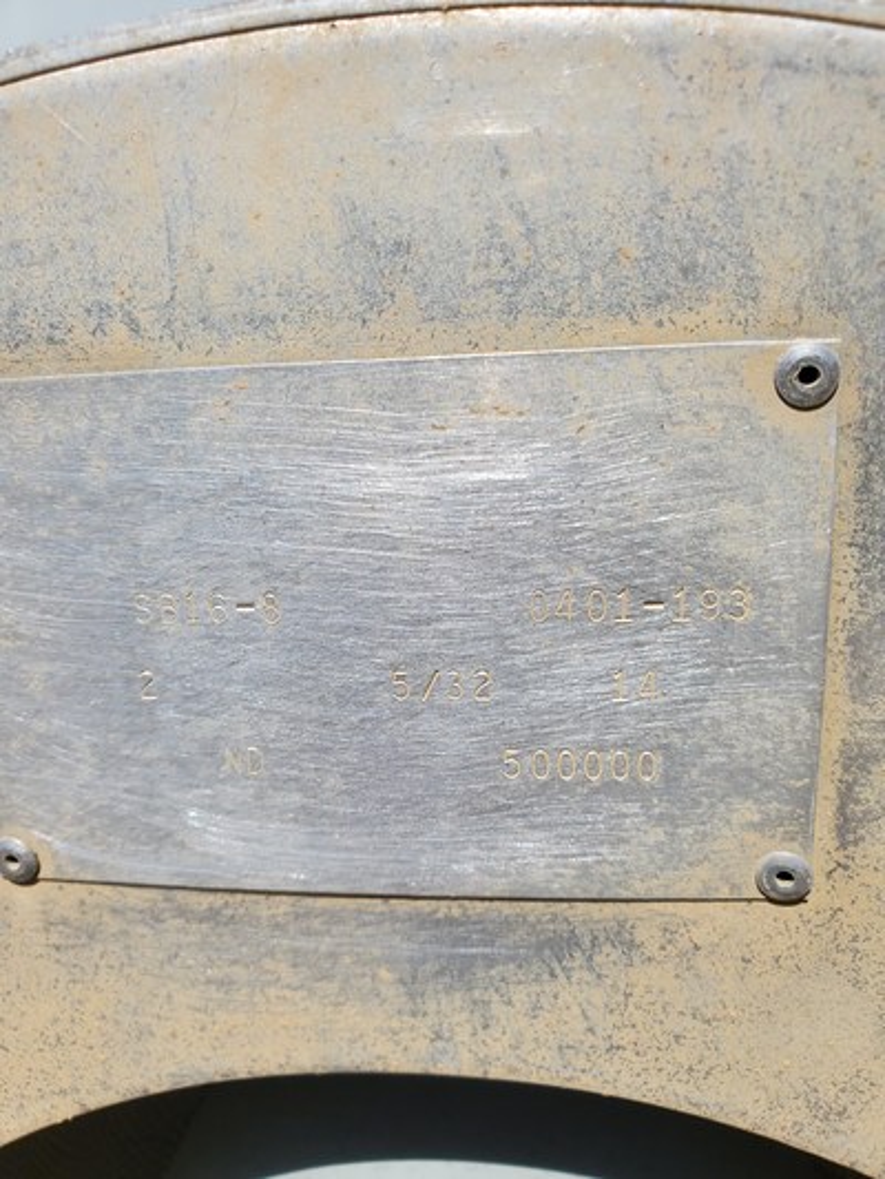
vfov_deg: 67.3
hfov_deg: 53.1
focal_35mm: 26
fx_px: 886
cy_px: 590
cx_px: 442
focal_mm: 4.3
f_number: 2.4
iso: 50
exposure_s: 1/2654
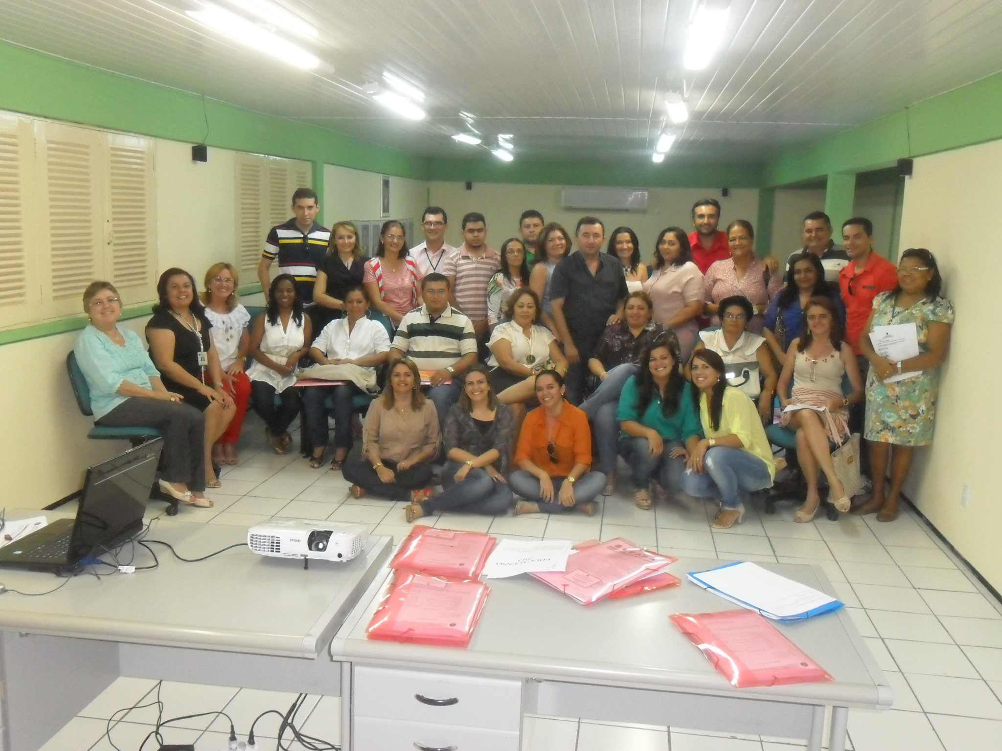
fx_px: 926
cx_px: 501
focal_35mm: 32
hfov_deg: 56.8
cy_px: 376
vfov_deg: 44.2
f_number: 3.7
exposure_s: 1/45
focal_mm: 5.7
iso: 320
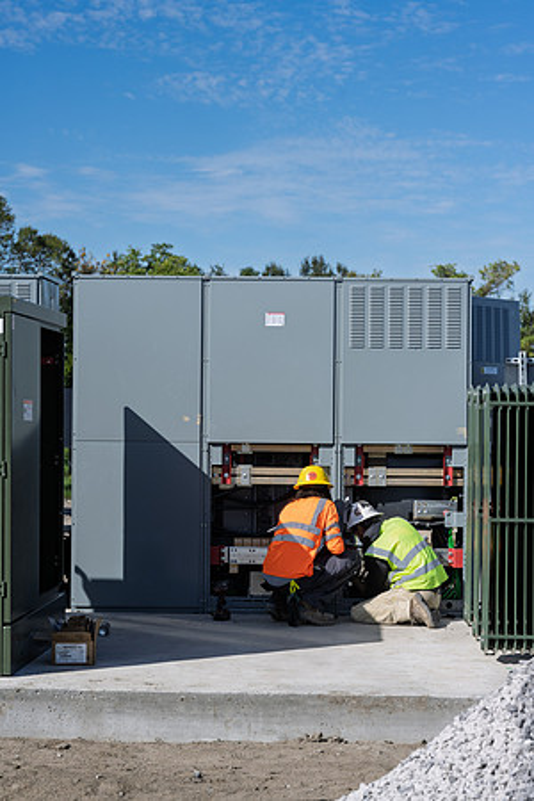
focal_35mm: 85
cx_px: 267
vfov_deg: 23.9
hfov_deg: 16.1
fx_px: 1891
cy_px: 400
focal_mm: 85
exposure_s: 1/1250
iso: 200
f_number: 7.1
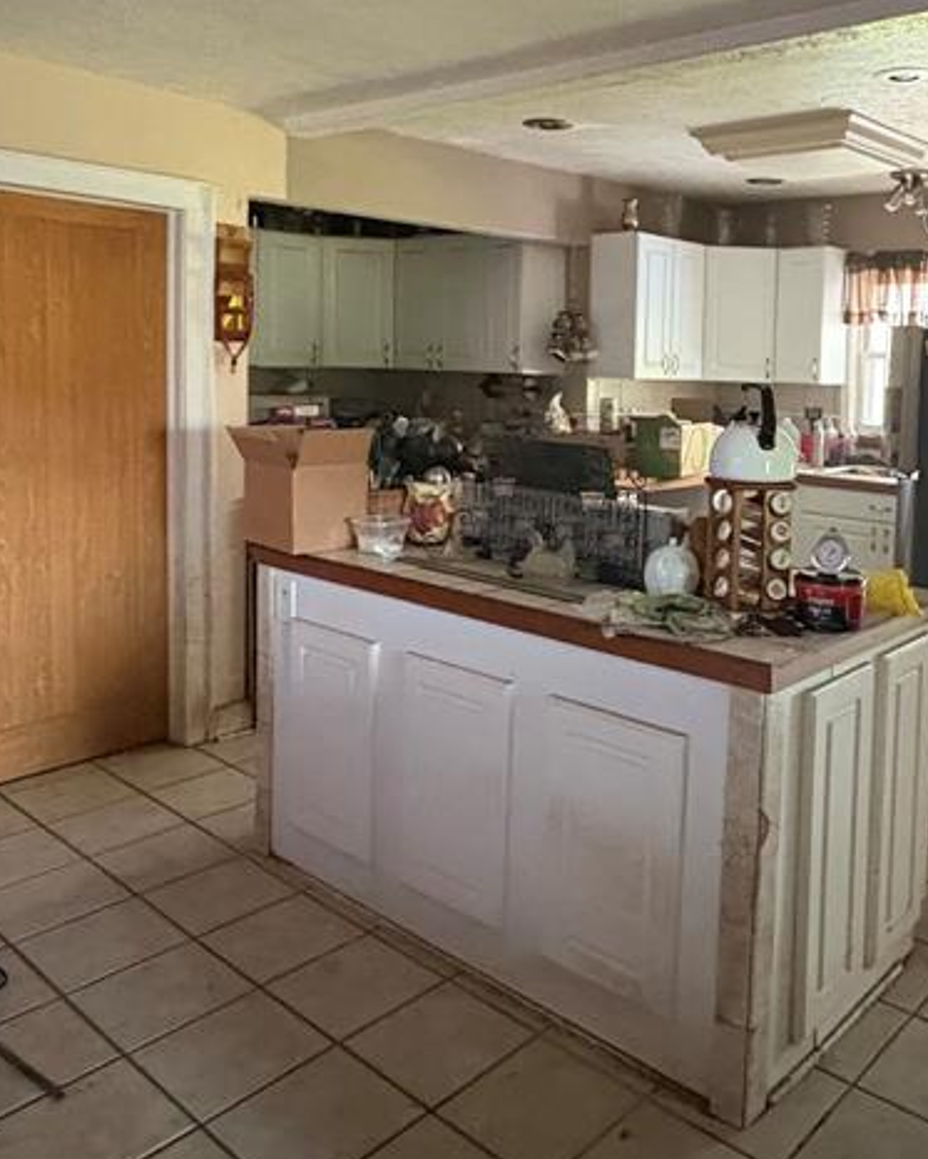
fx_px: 1030
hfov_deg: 47.2
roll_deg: -0.9
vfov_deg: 57.9
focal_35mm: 30
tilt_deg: -2.8
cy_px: 418
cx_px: 662
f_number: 2.2
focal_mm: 2.22
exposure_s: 1/40
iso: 1000
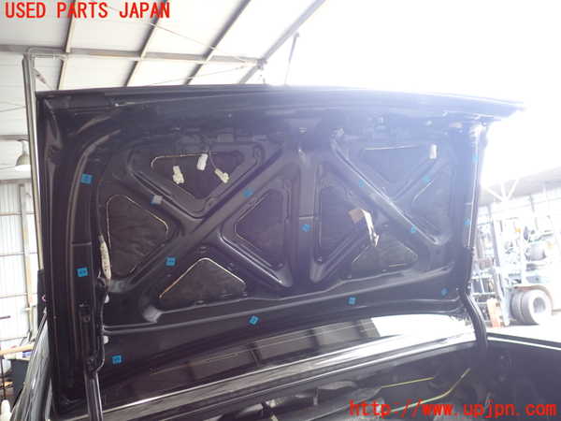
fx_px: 486
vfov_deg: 46.8
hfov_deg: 60.0
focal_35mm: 30
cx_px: 280
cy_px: 210
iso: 200
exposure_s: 1/100
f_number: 2.3
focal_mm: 5.4
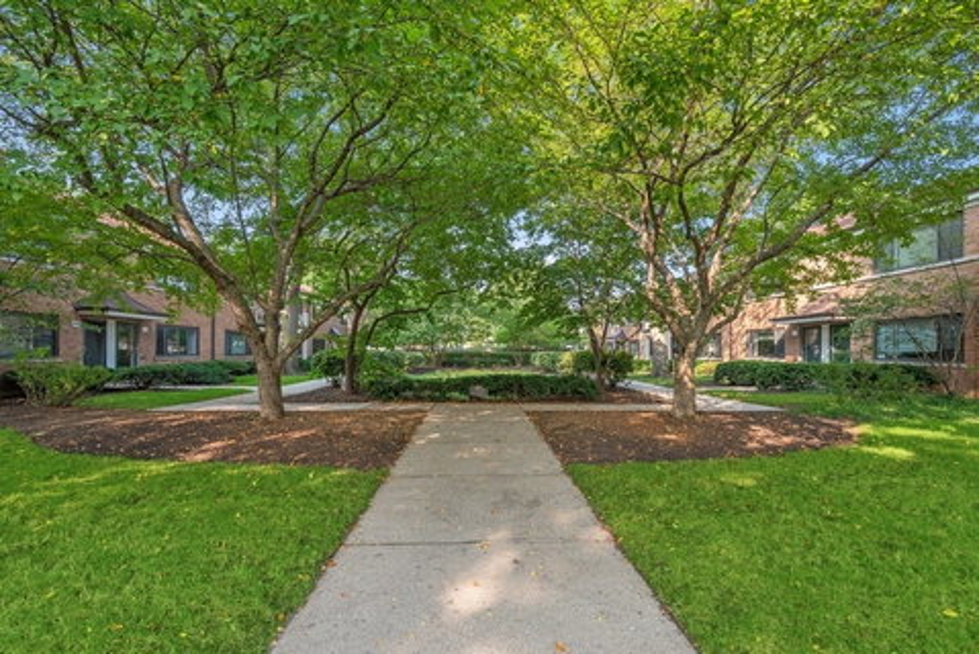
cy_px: 327
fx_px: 435
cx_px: 490
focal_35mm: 16
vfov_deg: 73.8
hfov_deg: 96.7
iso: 200
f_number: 9
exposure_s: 1/13
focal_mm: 16
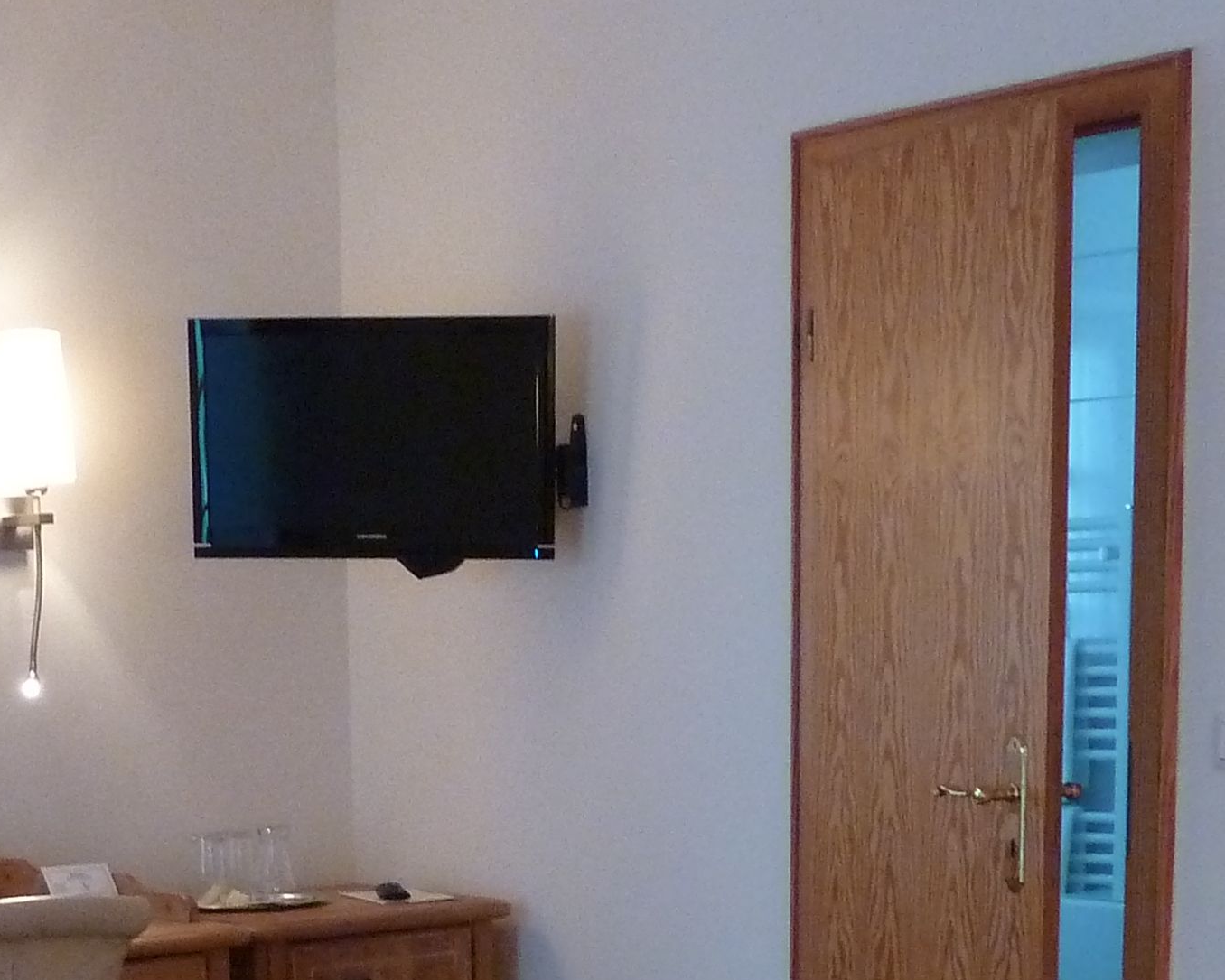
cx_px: 408
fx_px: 2611
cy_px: 1134
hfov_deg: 26.3
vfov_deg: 20.1
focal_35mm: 72
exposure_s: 1/25
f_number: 3.3
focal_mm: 4.1
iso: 400
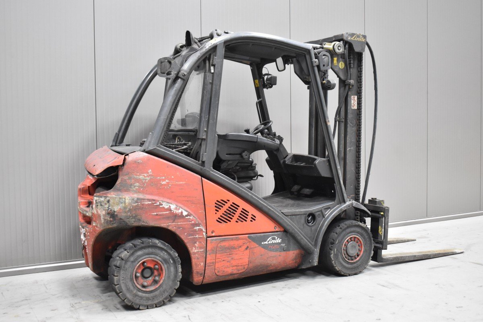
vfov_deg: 33.0
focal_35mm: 40
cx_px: 242
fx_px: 543
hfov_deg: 47.9
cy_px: 161
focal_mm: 27
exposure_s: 1/25
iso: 1600
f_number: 4.5
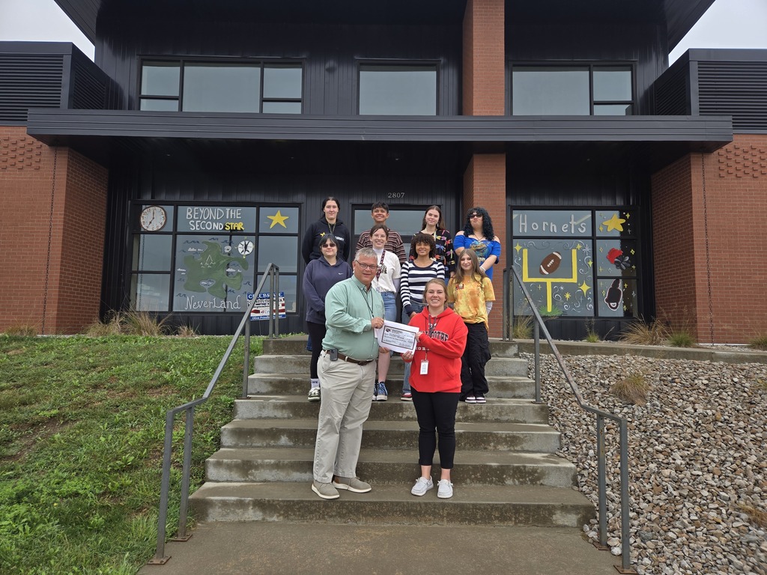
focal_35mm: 23
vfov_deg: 58.9
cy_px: 288
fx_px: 510
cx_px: 384
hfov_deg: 73.9
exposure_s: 1/375
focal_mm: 5.4
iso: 25
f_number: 1.8
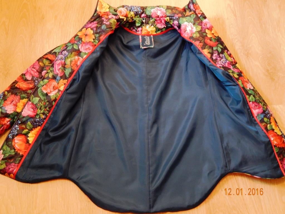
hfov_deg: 49.0
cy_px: 107
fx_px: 313
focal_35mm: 38
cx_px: 142
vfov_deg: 37.7
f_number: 3.4
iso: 450
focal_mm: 6.8
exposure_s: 1/15
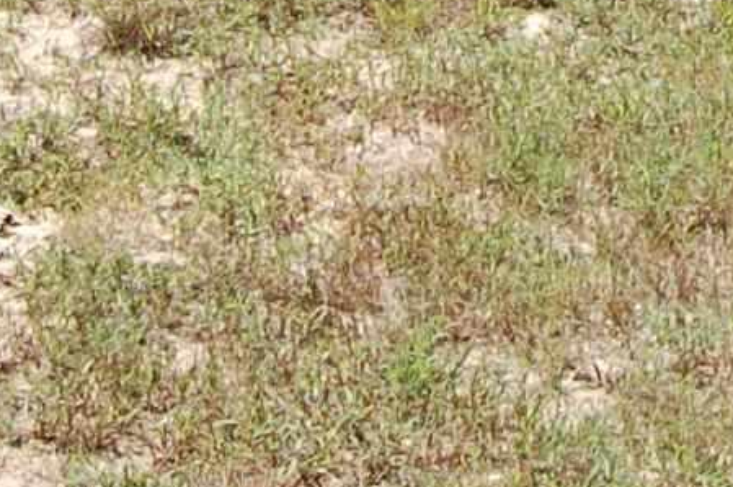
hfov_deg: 11.2
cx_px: 852
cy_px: -927
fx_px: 3680
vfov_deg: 6.9
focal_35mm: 181
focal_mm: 18
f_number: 8
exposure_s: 1/250
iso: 200
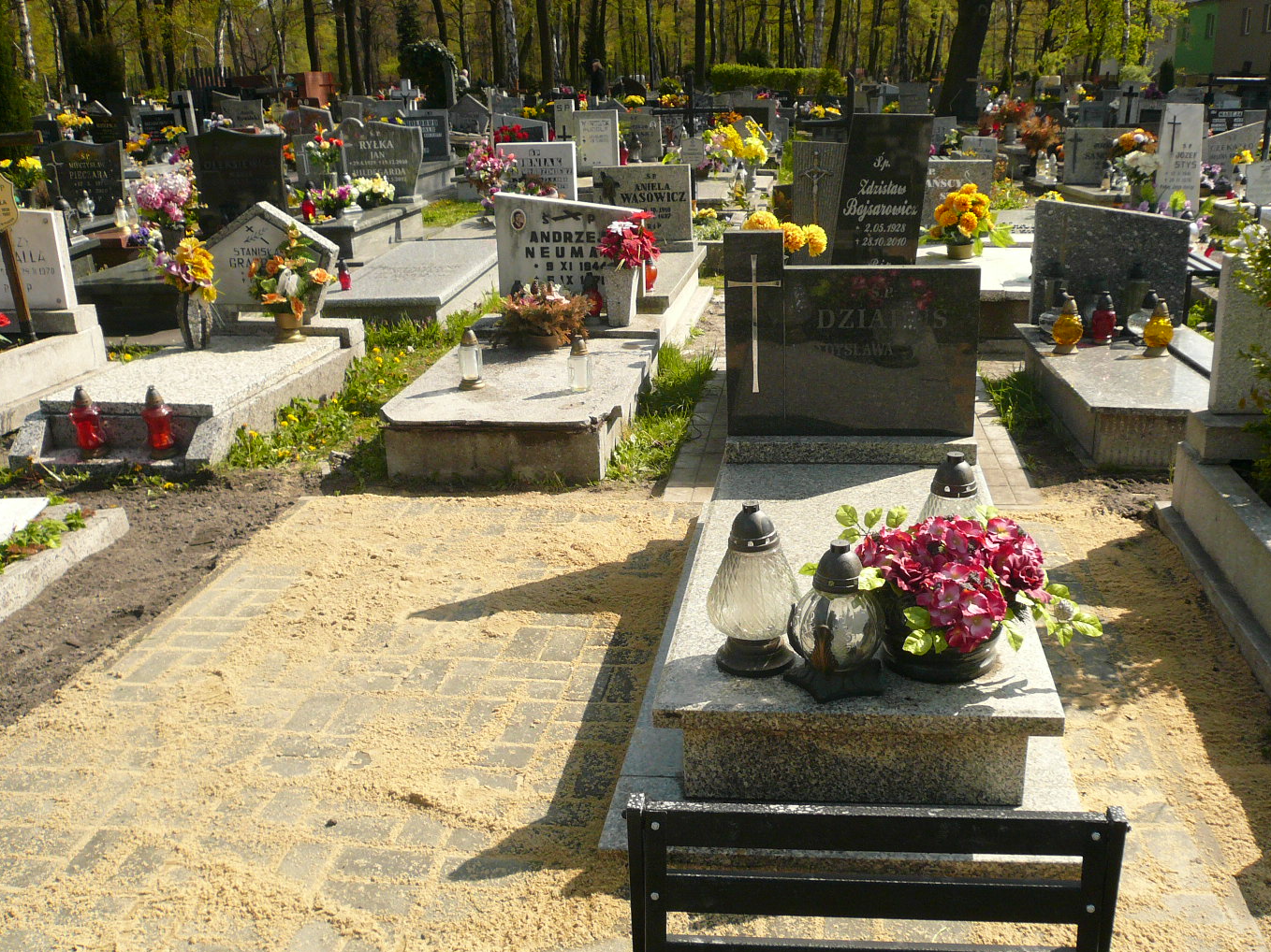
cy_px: 554
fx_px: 1211
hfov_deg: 55.2
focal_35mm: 33
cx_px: 706
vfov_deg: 42.8
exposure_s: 1/125
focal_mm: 4.6
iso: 100
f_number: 8
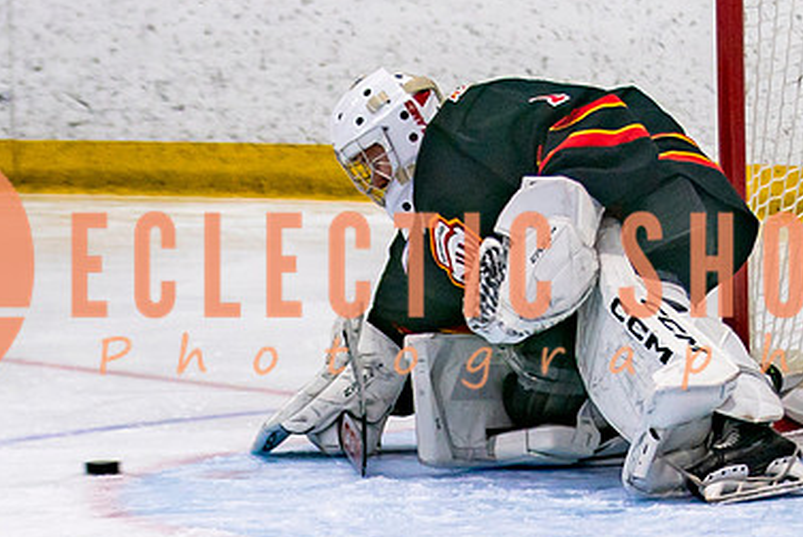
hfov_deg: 5.3
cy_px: 516
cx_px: 367
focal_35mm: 392
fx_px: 8750
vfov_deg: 3.5
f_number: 2.8
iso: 500
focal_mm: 90
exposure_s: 1/640
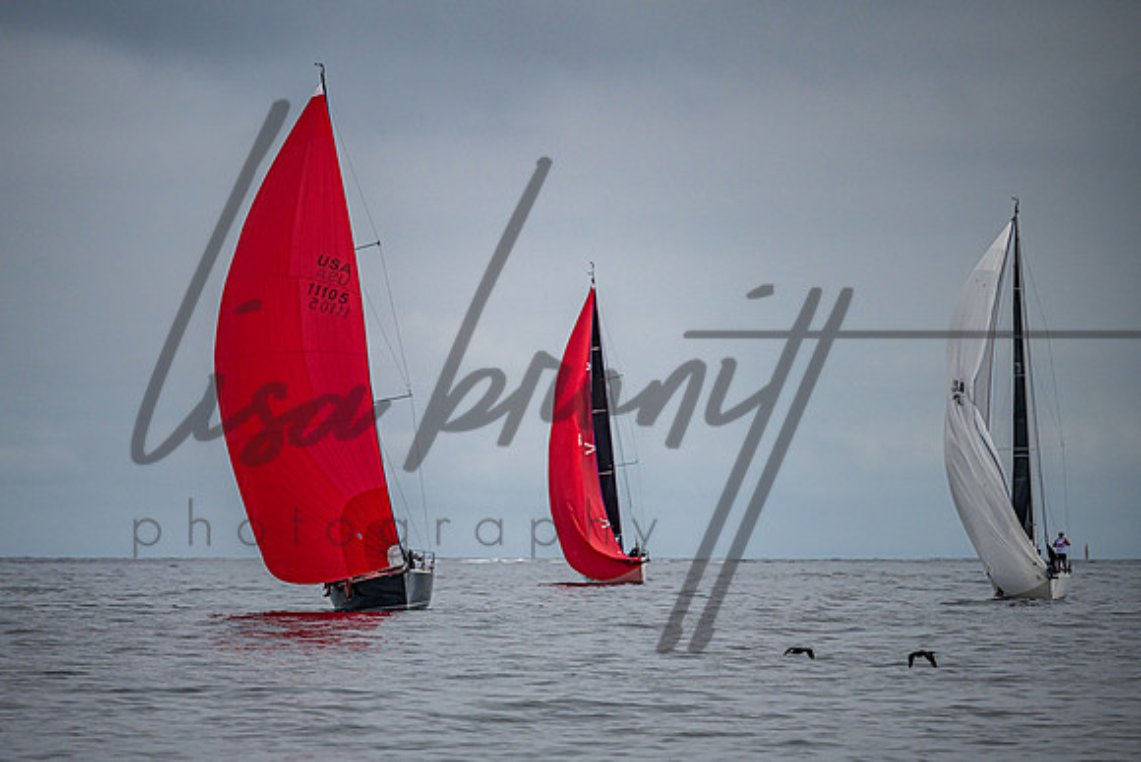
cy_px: 404
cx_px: 501
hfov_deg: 4.6
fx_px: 14236
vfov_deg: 3.1
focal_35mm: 449
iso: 400
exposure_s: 1/8000
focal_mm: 400
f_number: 5.6
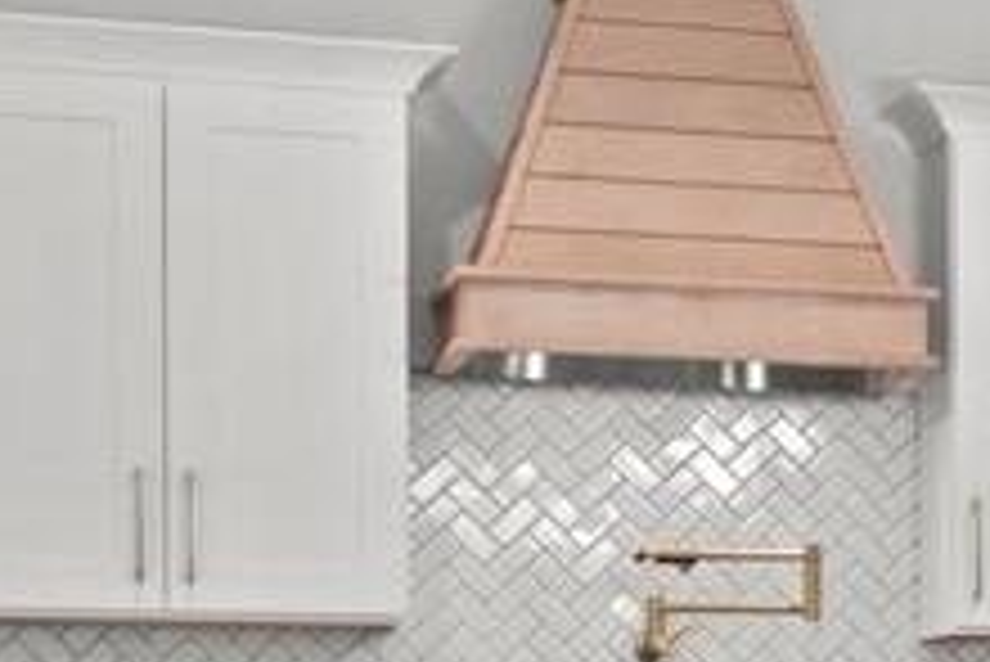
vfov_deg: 9.2
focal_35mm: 148
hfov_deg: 12.2
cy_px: 741
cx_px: 2036
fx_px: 4073
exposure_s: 1/2.5
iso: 250
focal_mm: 30
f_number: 8
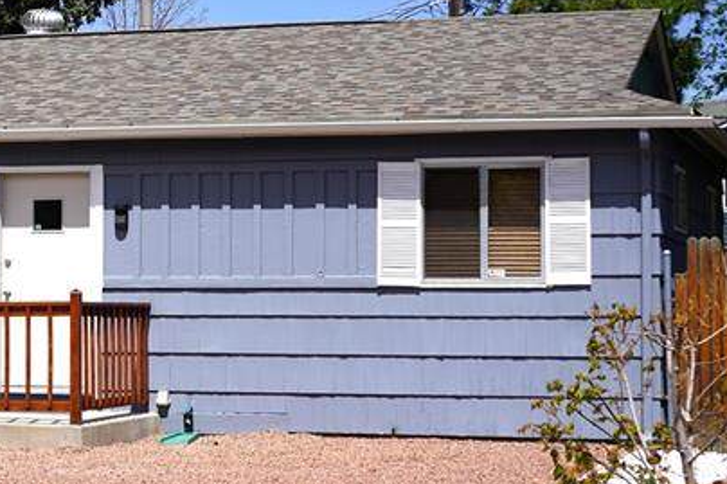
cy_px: 218
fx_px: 2301
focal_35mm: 114
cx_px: -77
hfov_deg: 17.3
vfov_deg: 12.0
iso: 100
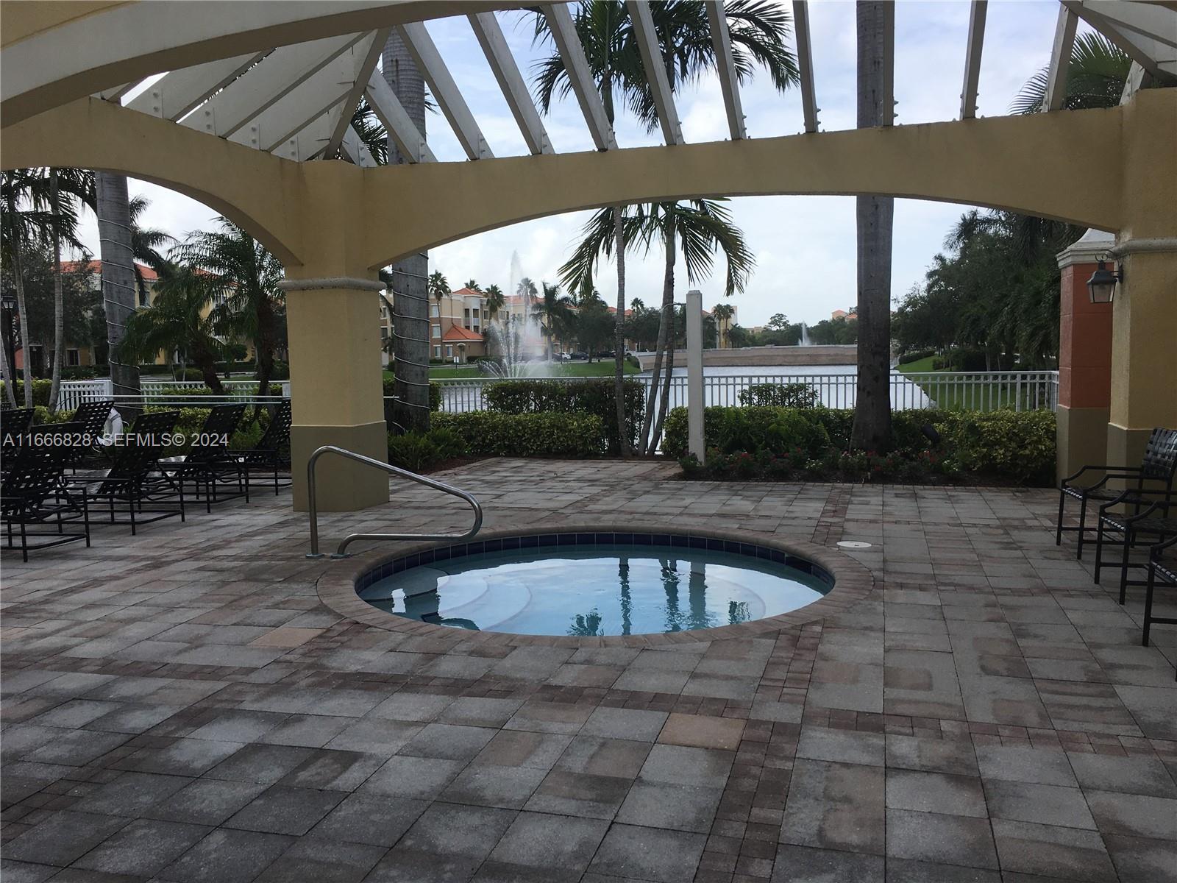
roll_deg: +0.4
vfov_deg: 48.2
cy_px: 442
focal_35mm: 29
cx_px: 588
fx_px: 986
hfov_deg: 61.7
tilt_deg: -3.5
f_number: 2.2
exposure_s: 1/827
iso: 25
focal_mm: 4.15
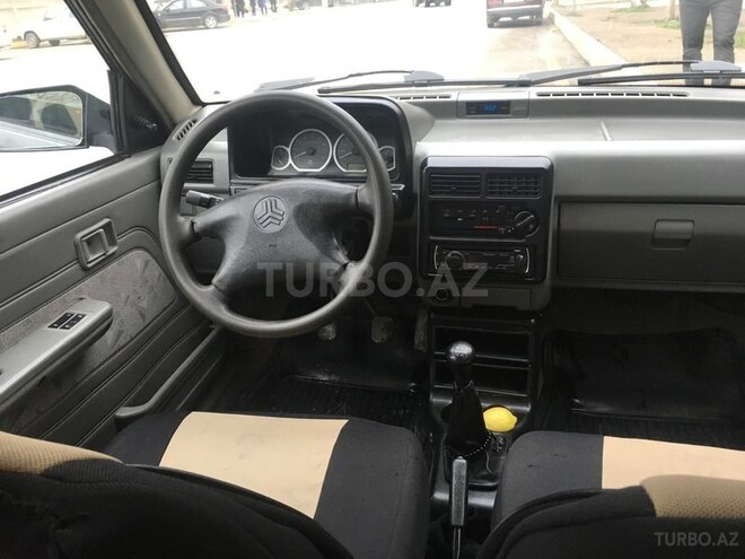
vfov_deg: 48.2
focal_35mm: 29
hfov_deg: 61.7
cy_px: 280
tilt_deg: -24.5
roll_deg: +2.1
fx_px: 624
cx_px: 372
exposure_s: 1/33
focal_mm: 4.15
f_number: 2.2
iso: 64
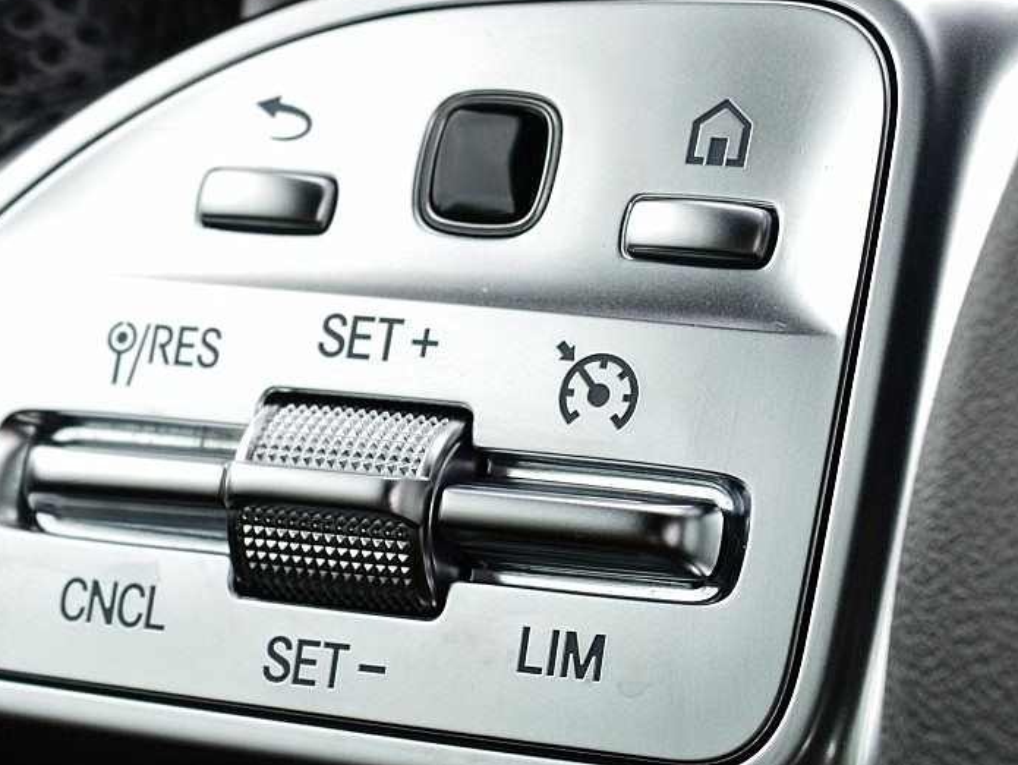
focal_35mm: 185
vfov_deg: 8.0
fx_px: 5447
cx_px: 173
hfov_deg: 10.6
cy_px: 277
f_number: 9
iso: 400
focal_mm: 55
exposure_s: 1/125
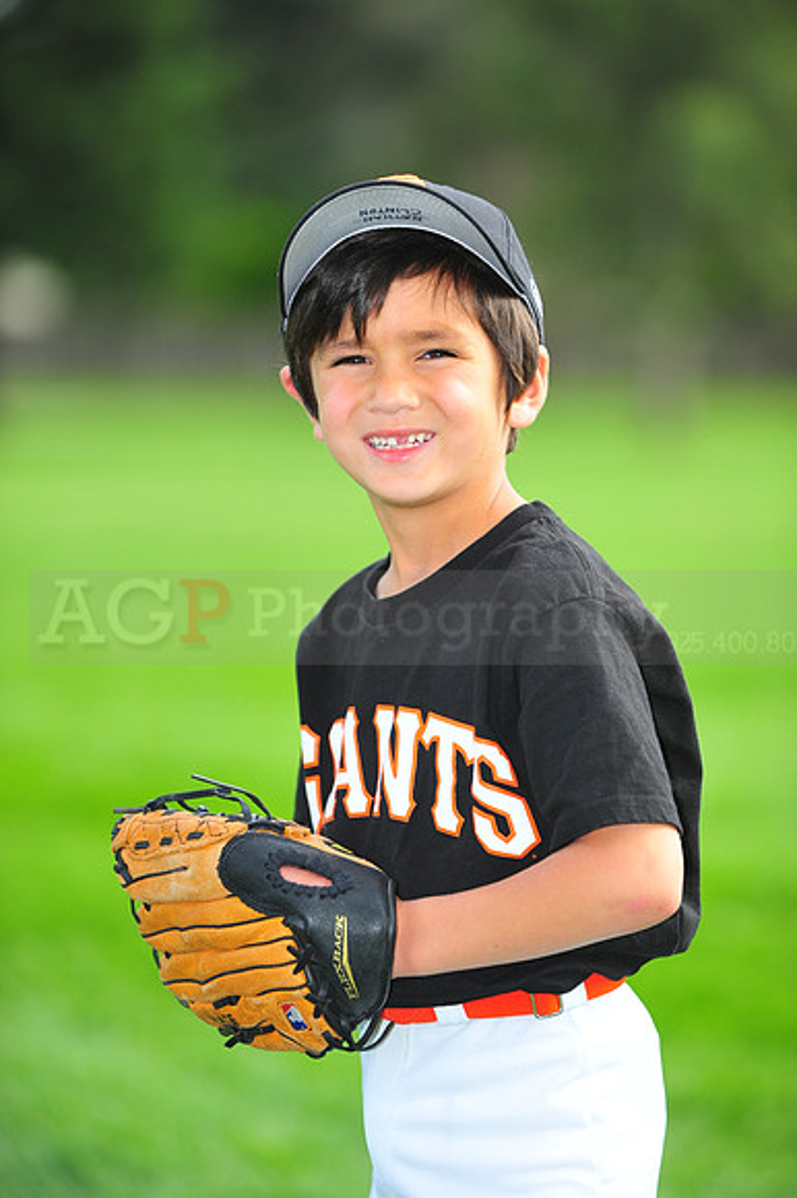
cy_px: 599
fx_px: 6649
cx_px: 398
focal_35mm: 200
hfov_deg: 6.9
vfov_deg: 10.3
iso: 400
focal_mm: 200
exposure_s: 1/1000
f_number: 4
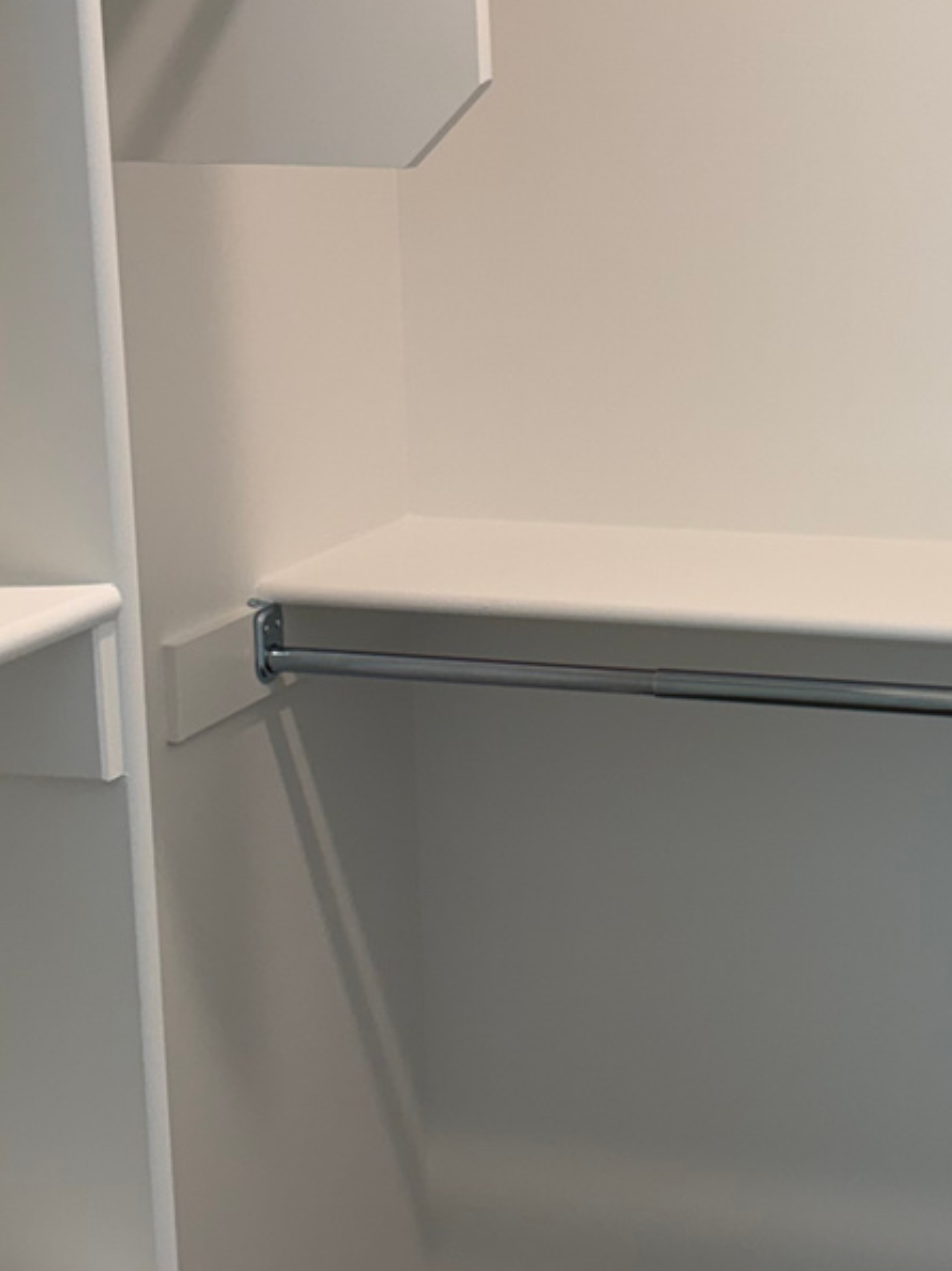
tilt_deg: -8.9
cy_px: 429
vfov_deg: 31.0
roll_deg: +0.2
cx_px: 990
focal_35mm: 62
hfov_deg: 22.6
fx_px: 2274
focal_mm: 6.76
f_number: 1.78
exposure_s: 1/120
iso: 100
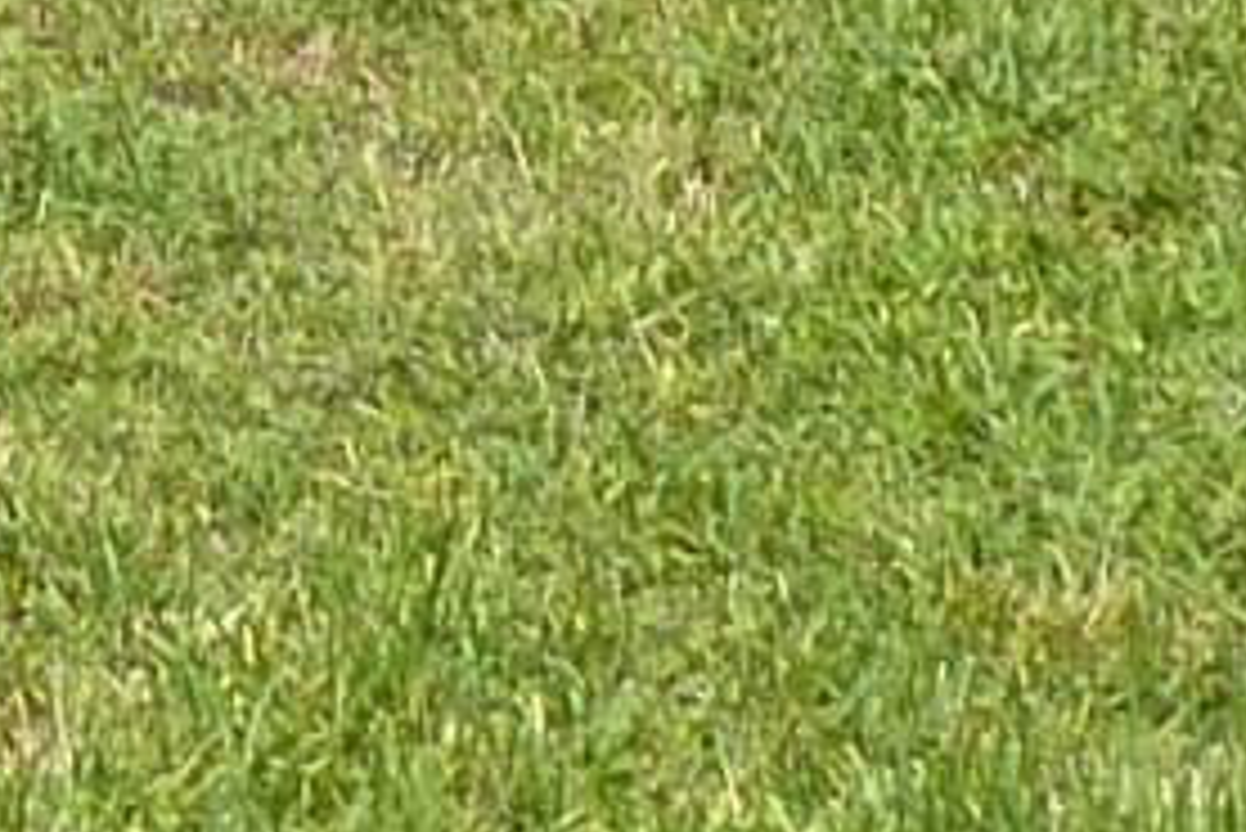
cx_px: -351
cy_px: -2397
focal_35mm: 223
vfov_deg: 5.4
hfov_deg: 9.1
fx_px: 7722
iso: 80
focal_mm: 4.1
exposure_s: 1/400
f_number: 4.5
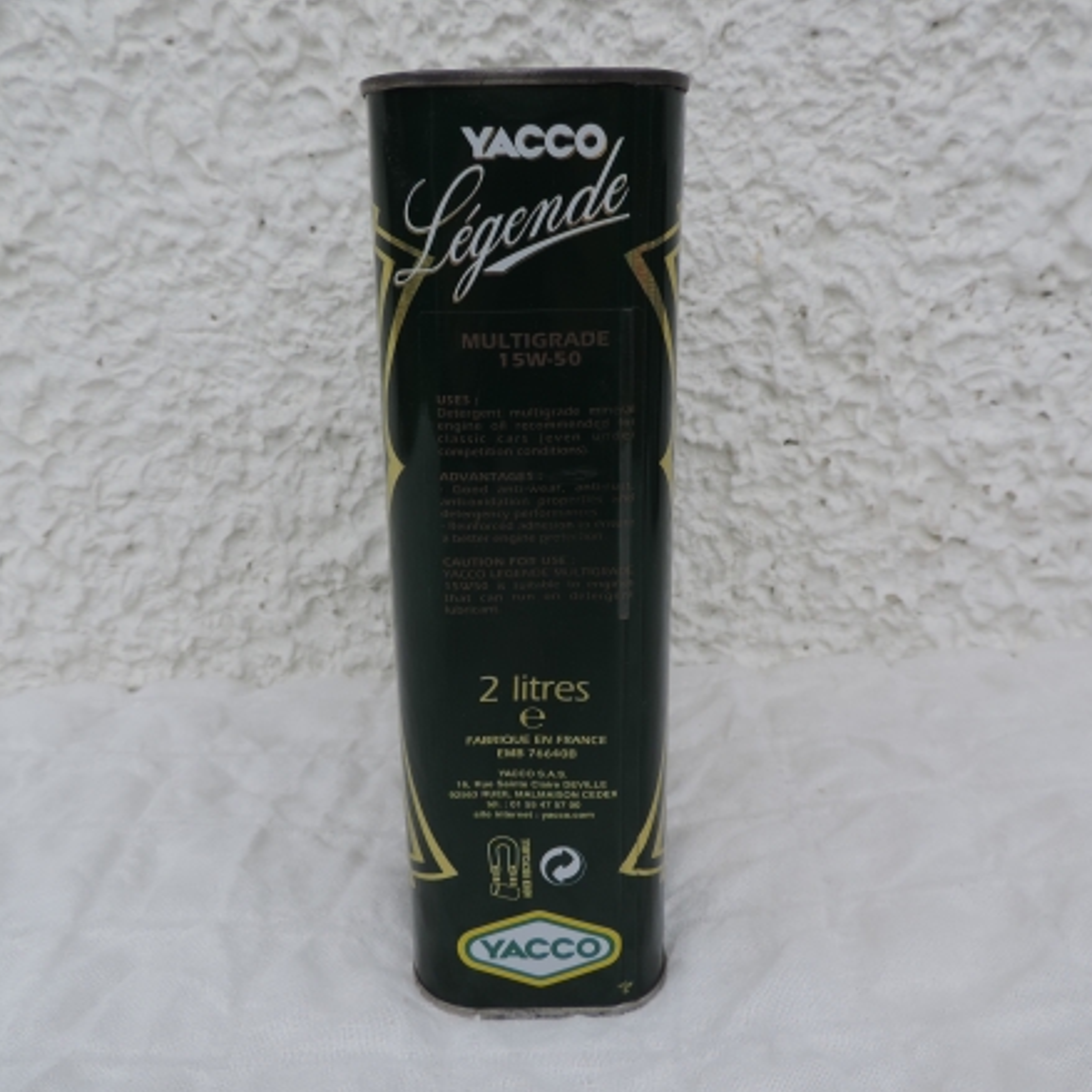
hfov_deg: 55.6
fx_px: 1035
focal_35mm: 29
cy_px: 552
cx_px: 517
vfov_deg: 55.6
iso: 80
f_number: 3
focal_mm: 4.3
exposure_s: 1/320
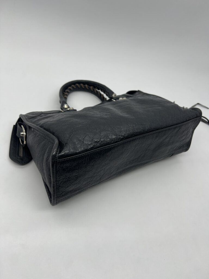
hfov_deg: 53.1
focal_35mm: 26
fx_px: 209
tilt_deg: -47.0
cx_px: 104
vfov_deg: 67.3
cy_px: 140
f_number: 1.5
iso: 40
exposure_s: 1/290
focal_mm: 5.7
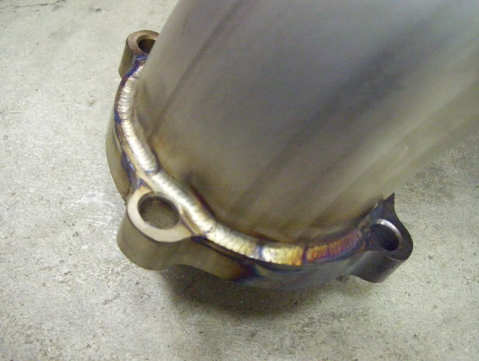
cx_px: 240
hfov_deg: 51.3
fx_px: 499
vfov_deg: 39.7
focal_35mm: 36
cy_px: 180
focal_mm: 6
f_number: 2.7
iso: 1250
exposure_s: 1/80
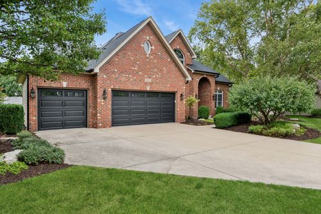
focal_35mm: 21
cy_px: 107
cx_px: 160
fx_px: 187
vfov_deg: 59.5
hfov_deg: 81.2
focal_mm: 14
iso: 250
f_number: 8
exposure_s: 1/100
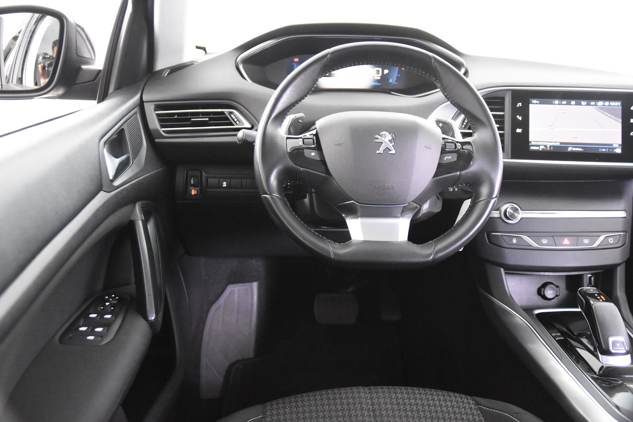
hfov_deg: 53.1
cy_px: 211
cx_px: 316
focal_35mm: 36
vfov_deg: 36.9
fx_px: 633
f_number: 3
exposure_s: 1/40
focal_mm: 24
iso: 8000
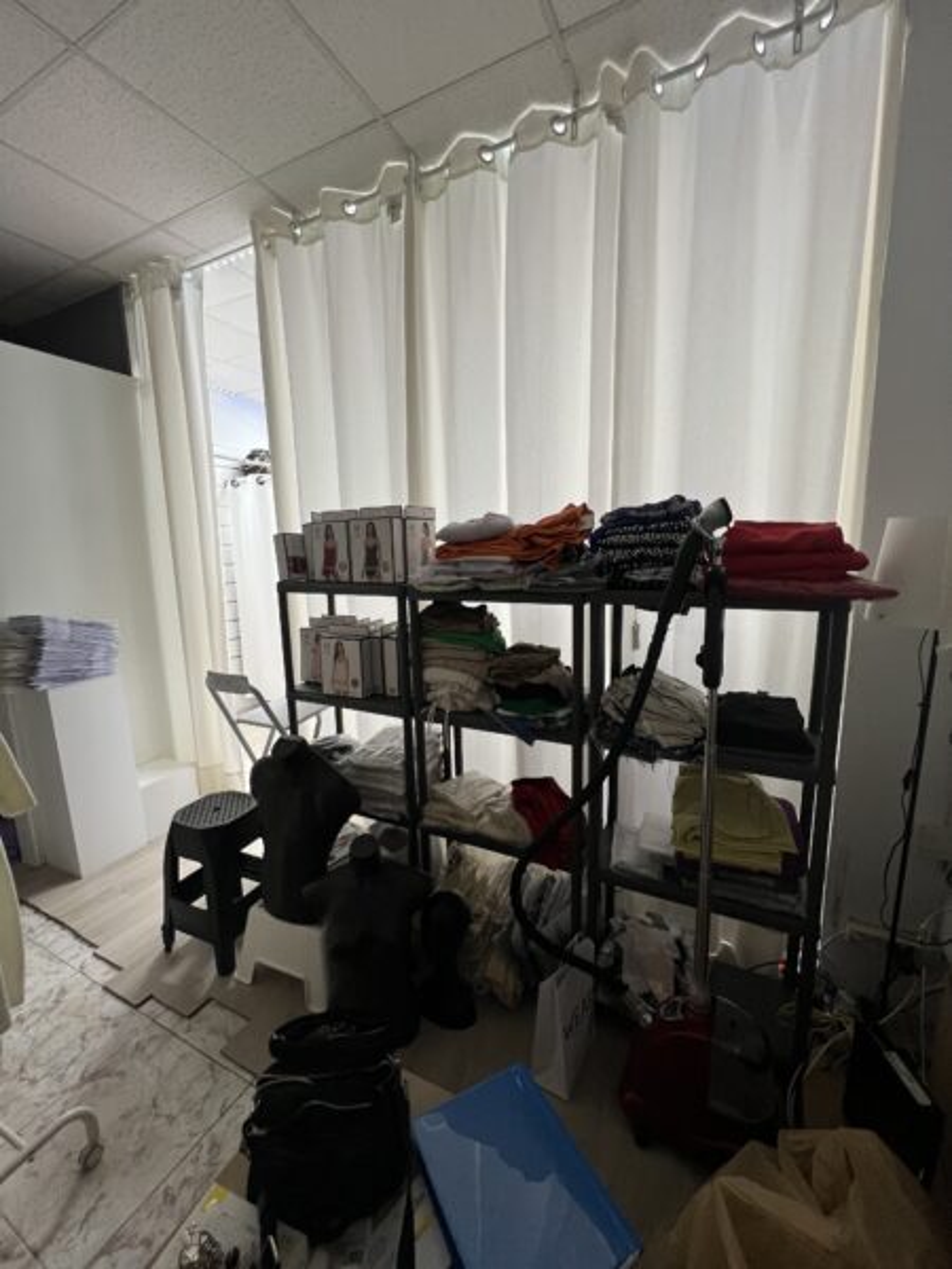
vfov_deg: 106.2
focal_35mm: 13
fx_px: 477
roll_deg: +1.6
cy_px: 634
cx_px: 476
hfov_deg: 89.9
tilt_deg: -9.6
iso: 250
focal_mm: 1.57
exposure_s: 1/50
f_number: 1.8
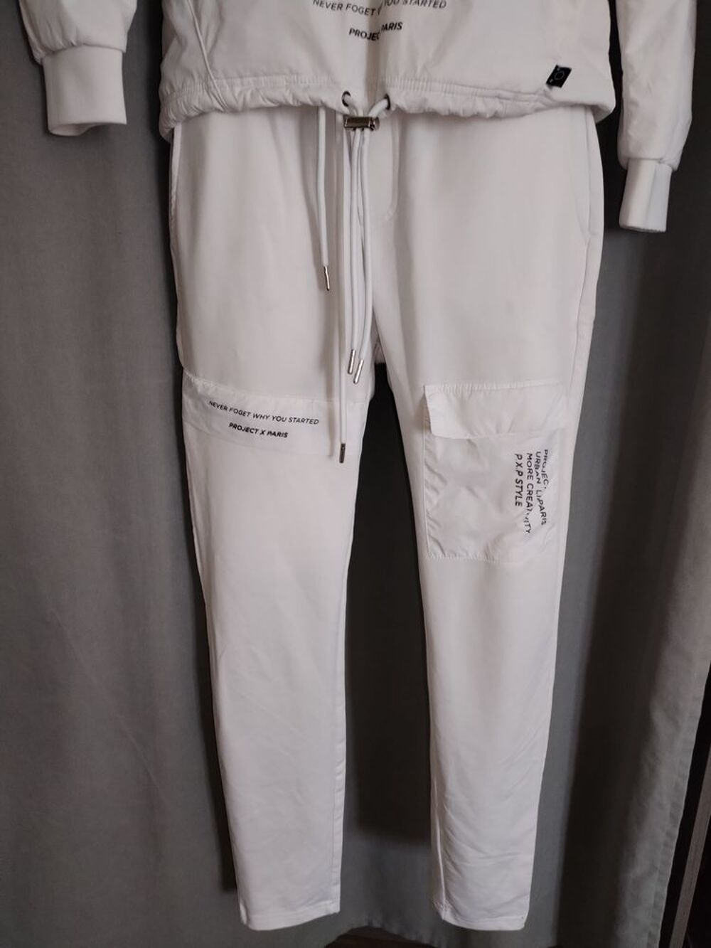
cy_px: 474
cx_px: 356
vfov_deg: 67.3
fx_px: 712
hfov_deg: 53.1
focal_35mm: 26
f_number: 1.8
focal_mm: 4.75
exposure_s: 1/33.3
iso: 781
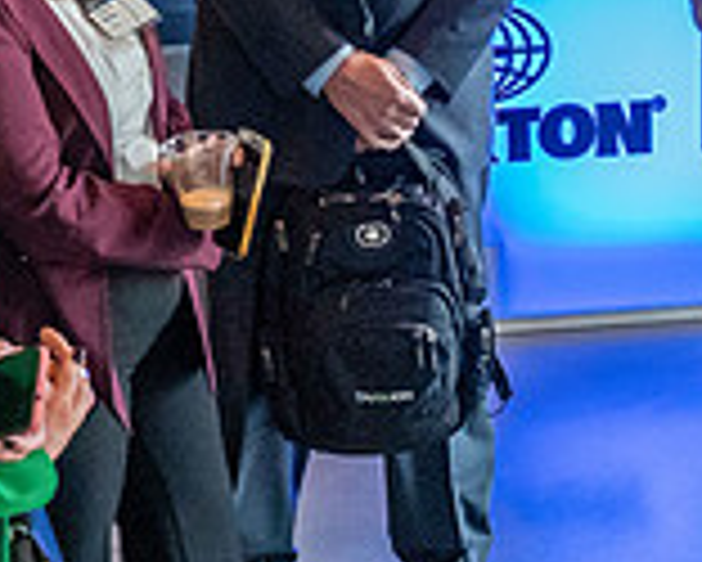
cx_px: 619
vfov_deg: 13.9
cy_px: 283
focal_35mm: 111
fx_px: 2308
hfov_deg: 17.1
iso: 10000
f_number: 4.5
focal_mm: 24
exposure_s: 1/200
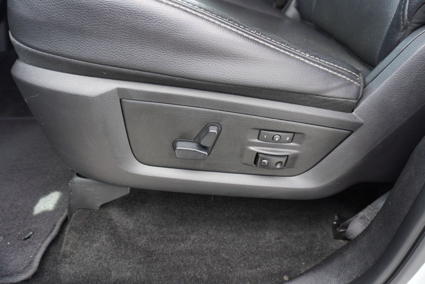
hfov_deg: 73.7
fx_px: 283
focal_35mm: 24
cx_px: 212
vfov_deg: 53.2
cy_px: 142
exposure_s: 1/60
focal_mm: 16
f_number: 4
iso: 125
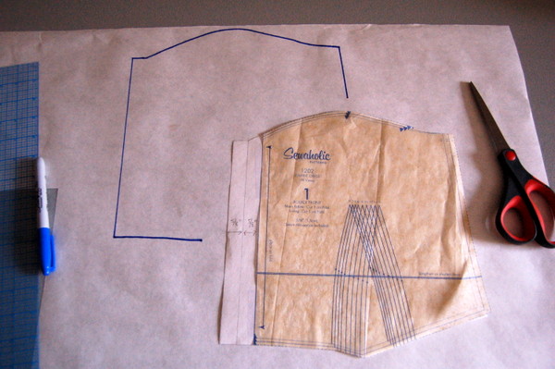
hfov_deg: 62.0
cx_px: 278
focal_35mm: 30
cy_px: 184
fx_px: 462
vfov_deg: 43.5
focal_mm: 20
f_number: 4
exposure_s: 1/60
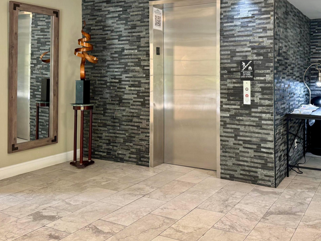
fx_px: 334
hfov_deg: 51.0
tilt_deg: -0.7
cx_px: 194
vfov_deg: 39.0
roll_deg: +0.2
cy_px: 72
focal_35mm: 36
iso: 125
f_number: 1.78
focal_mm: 6.76
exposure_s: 1/60
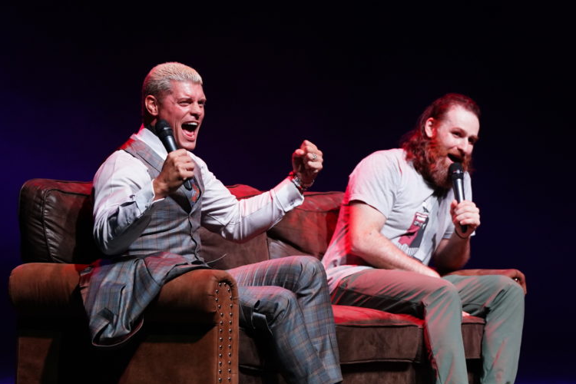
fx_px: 4368
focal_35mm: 273
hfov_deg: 7.5
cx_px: 329
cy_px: 232
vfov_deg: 5.0
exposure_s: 1/320
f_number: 3.5
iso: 5000
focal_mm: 200
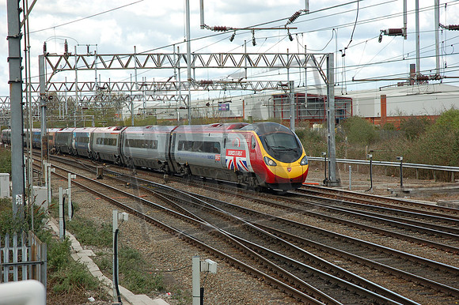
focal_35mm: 93
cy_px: 152
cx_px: 230
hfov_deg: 21.9
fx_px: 1185
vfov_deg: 14.7
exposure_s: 1/500
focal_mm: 62
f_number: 5.6
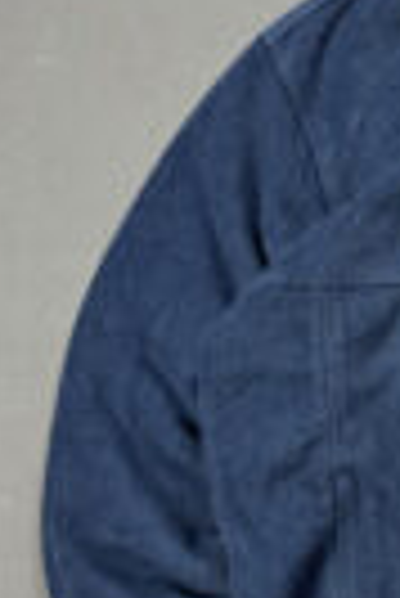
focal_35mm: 75
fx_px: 1247
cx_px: 638
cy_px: 337
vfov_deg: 26.9
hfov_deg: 16.3
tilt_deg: -85.0
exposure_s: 1/60
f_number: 1.78
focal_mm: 6.76
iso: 200
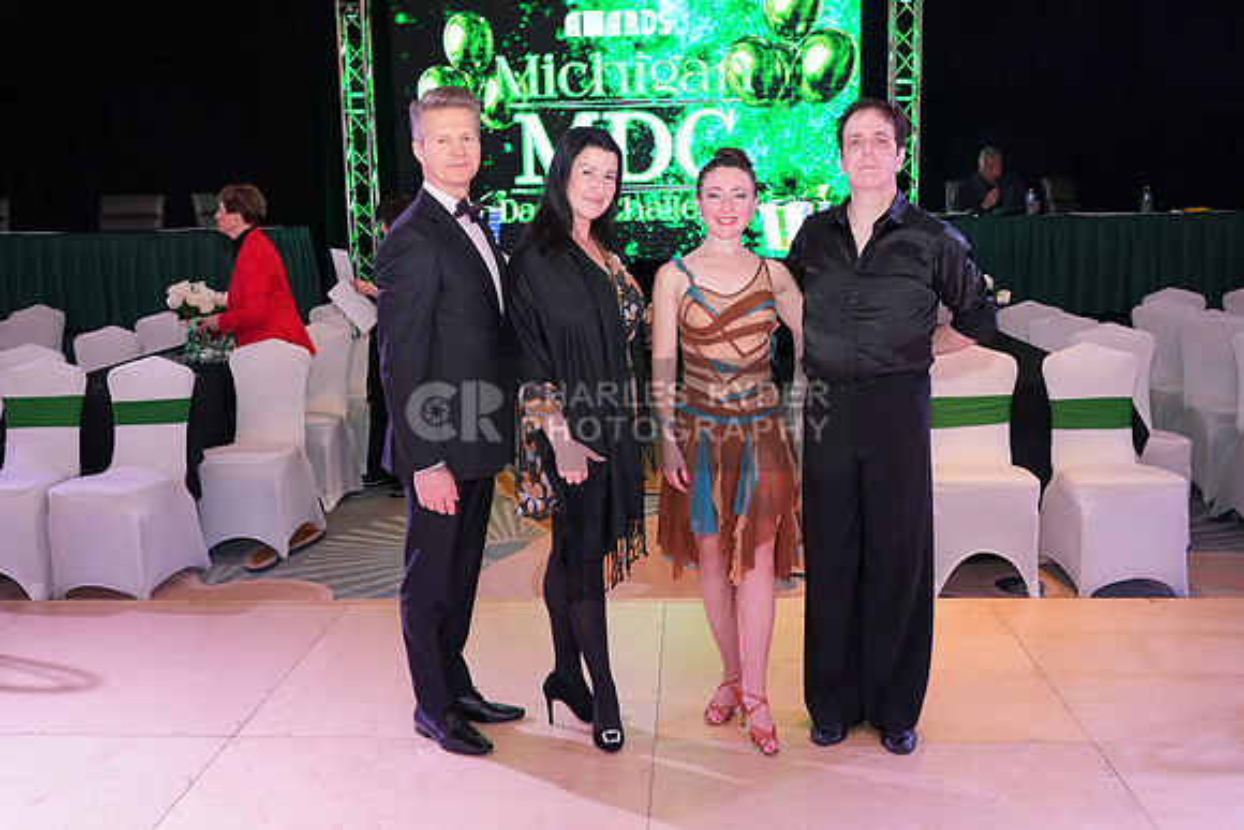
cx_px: 622
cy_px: 415
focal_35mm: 34
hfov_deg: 55.8
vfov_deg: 38.9
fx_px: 1175
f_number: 5.6
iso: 3200
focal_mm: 34
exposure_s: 1/250
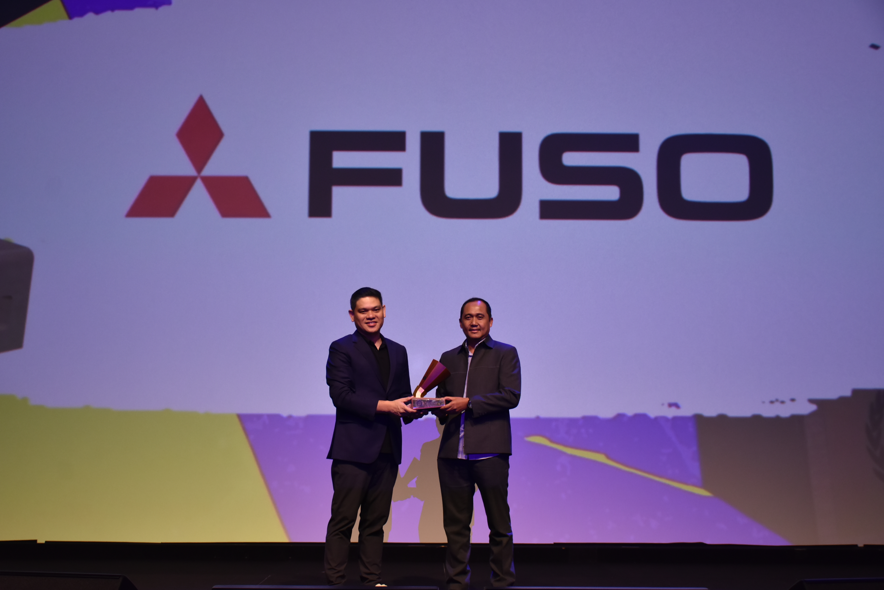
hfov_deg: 37.8
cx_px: 442
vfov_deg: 25.8
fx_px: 1289
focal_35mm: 52
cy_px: 295
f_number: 5
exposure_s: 1/100
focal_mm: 35
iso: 800
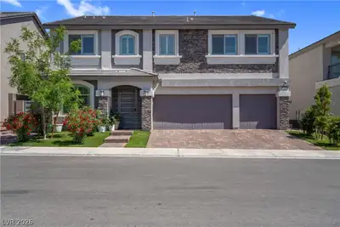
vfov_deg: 45.0
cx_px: 170
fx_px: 274
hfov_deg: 63.6
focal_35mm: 29
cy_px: 114
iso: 100
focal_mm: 29
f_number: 9
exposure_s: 1/160
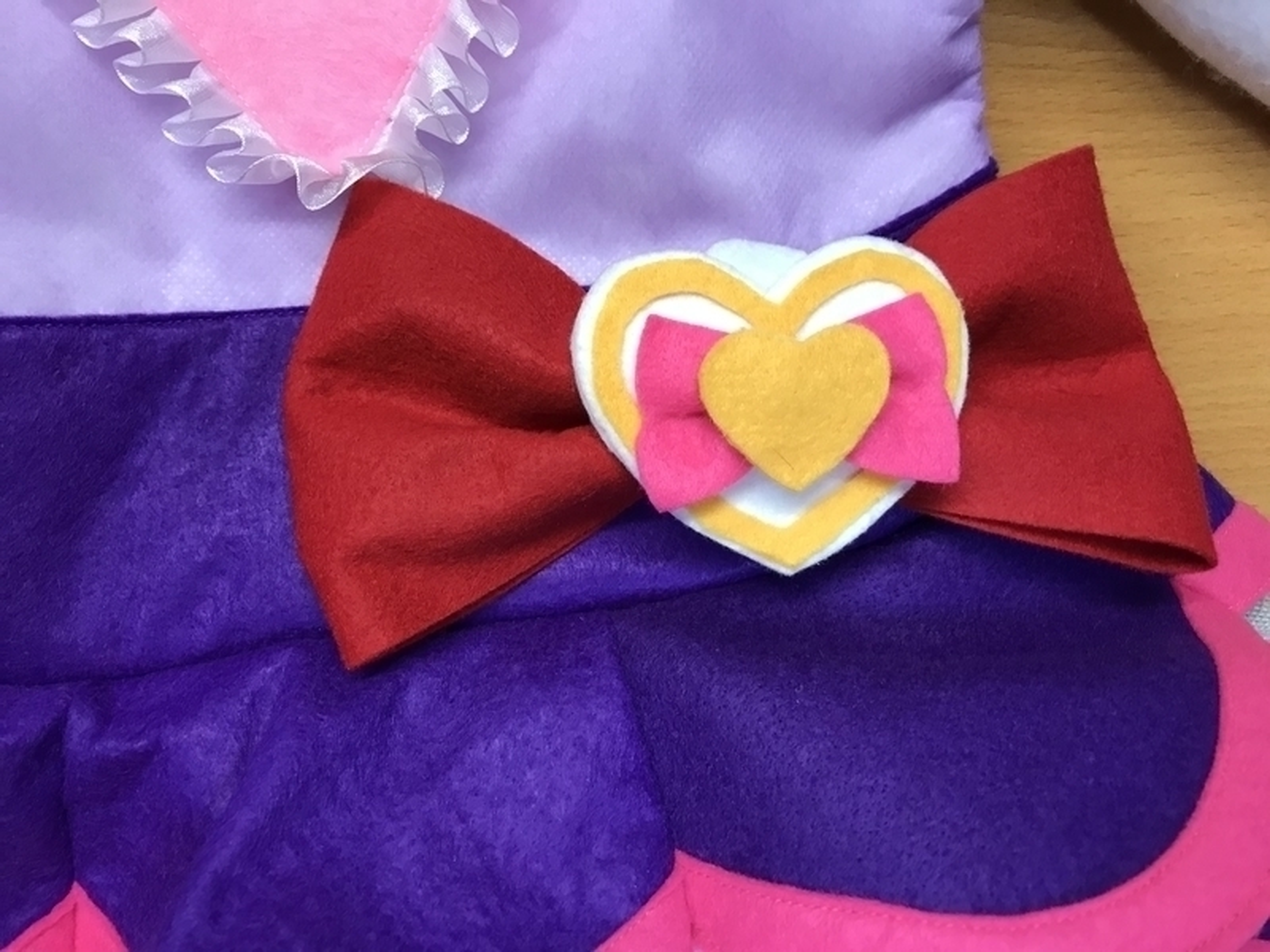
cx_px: 635
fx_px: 1027
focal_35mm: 28
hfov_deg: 63.4
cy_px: 476
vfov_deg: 49.7
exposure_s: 1/25
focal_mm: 3.99
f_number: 1.8
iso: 40
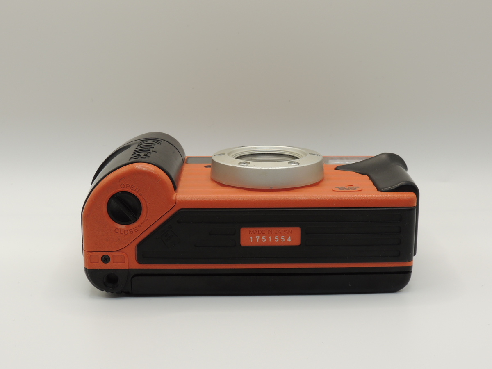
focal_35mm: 55
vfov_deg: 26.6
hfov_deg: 34.9
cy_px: 184
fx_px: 782
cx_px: 246
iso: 100
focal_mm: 9.8
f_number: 6.5
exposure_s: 1/15
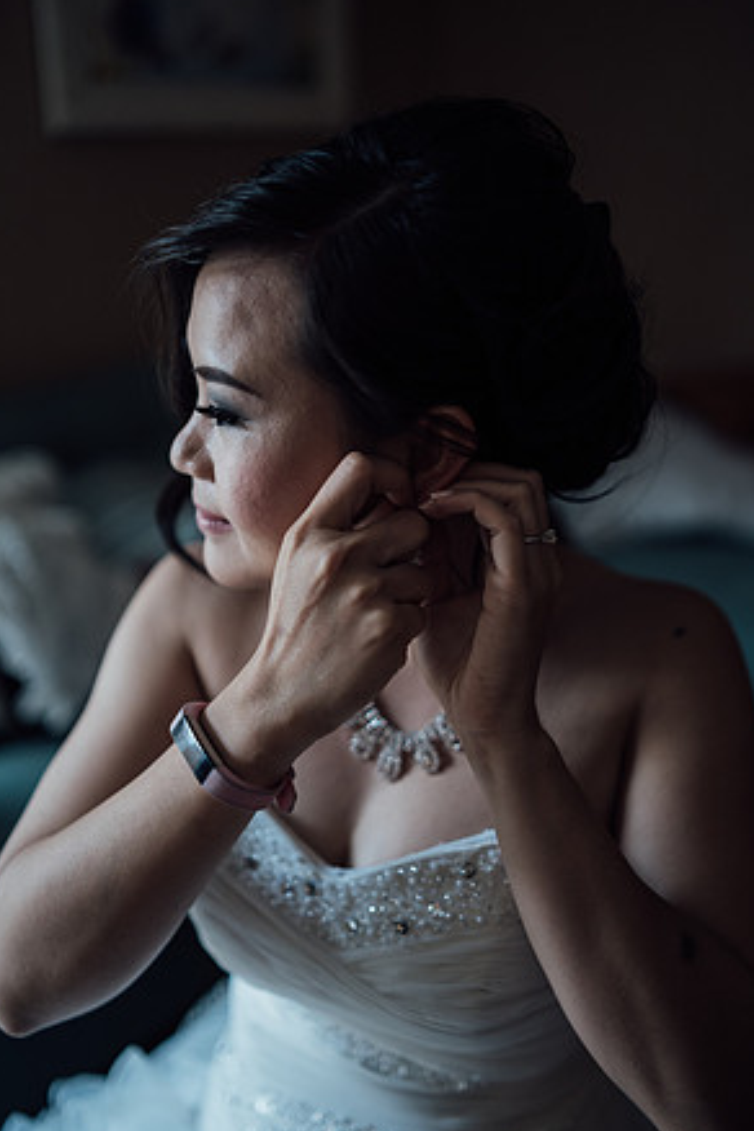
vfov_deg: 53.1
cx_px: 372
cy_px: 568
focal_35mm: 36
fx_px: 1131
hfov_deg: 36.9
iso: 400
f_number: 1.6
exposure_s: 1/500
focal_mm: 35
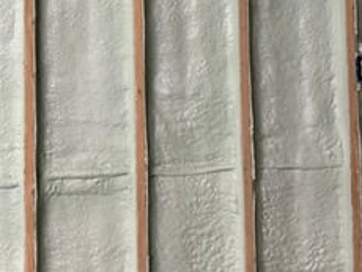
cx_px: 123
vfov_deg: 17.5
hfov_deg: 24.3
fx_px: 837
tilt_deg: -2.4
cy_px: -66
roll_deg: -1.5
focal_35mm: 80
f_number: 1.78
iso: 320
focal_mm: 6.76
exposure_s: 1/60
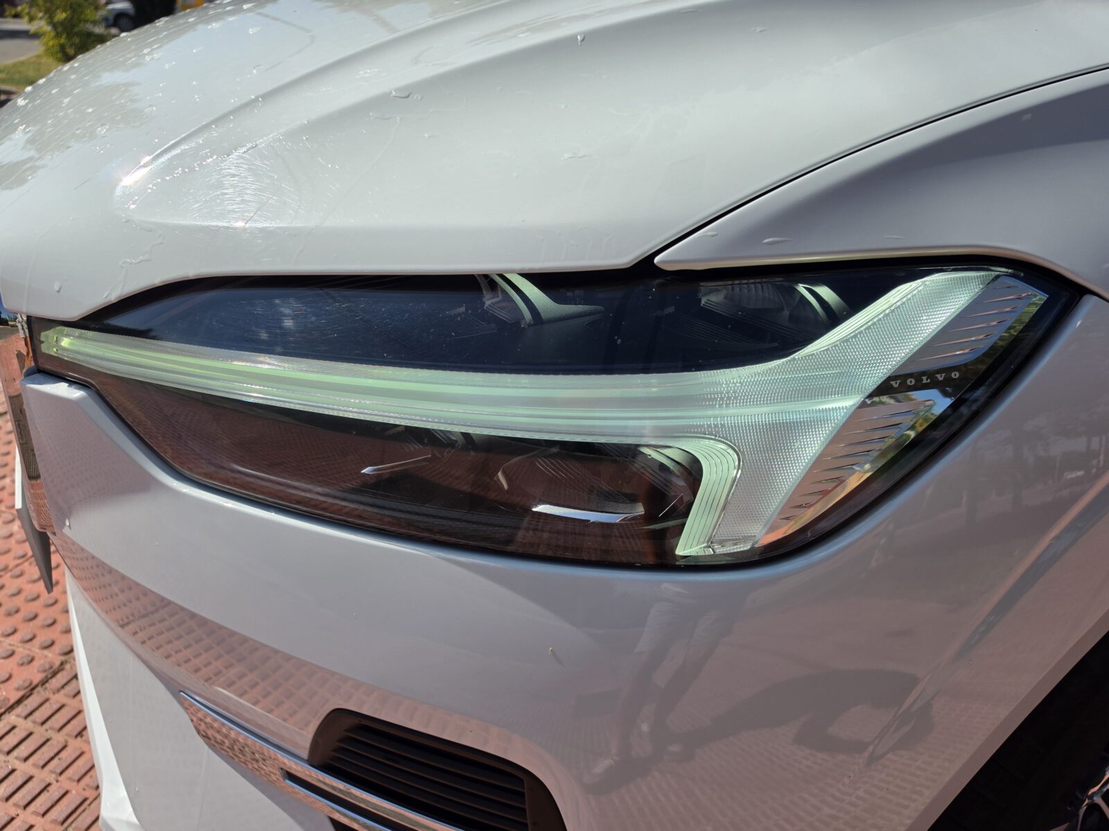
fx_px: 737
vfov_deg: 58.9
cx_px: 554
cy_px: 416
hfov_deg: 73.9
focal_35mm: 23
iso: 50
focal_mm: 6.5
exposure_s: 1/7939
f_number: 1.4
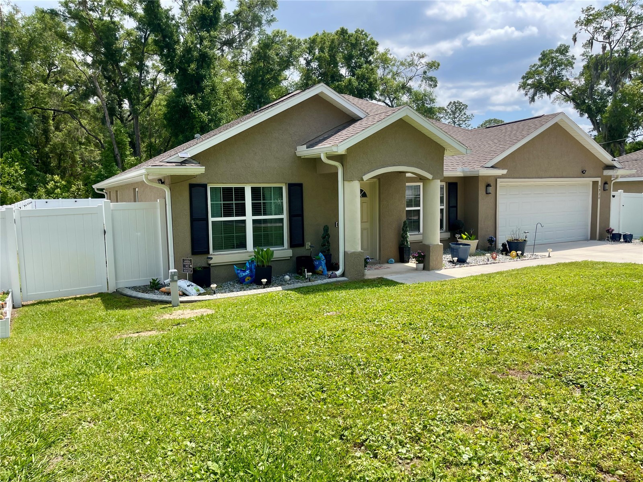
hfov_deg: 69.4
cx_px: 322
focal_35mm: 25
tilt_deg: -6.2
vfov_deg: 54.9
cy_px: 241
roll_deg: +0.7
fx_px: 464
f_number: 1.6
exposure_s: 1/2597
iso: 32
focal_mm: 5.1
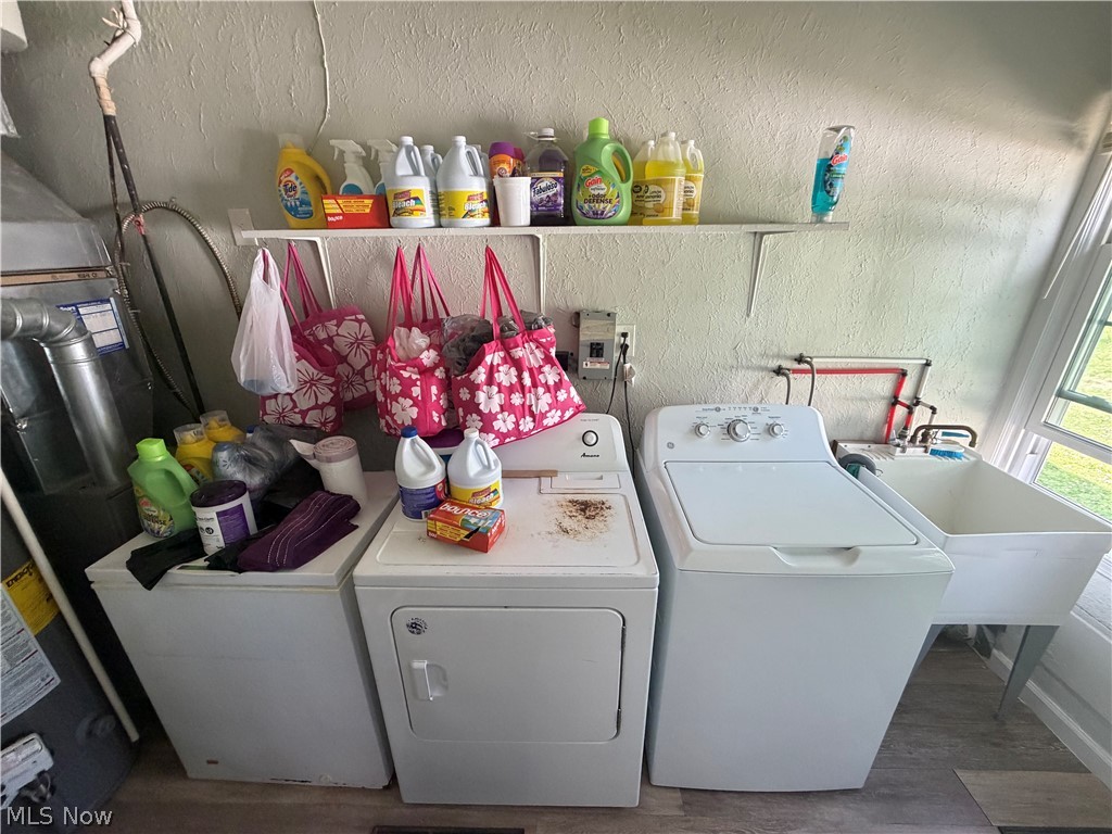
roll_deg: +1.9
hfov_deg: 102.1
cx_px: 556
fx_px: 450
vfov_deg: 85.7
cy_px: 417
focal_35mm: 14
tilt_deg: -19.5
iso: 320
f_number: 2.2
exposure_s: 1/93
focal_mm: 2.22
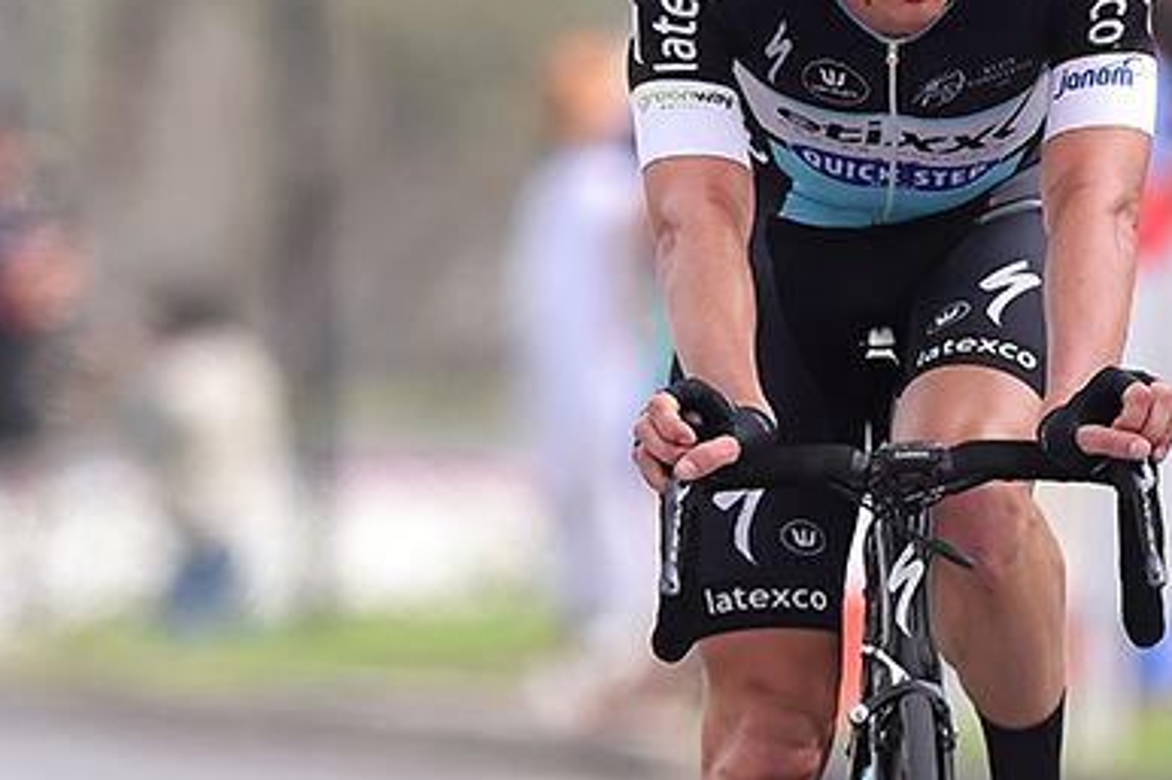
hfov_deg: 2.7
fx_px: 25316
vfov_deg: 1.8
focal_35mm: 778
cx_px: 981
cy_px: 555
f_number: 4.5
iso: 320
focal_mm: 300
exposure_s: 1/3200
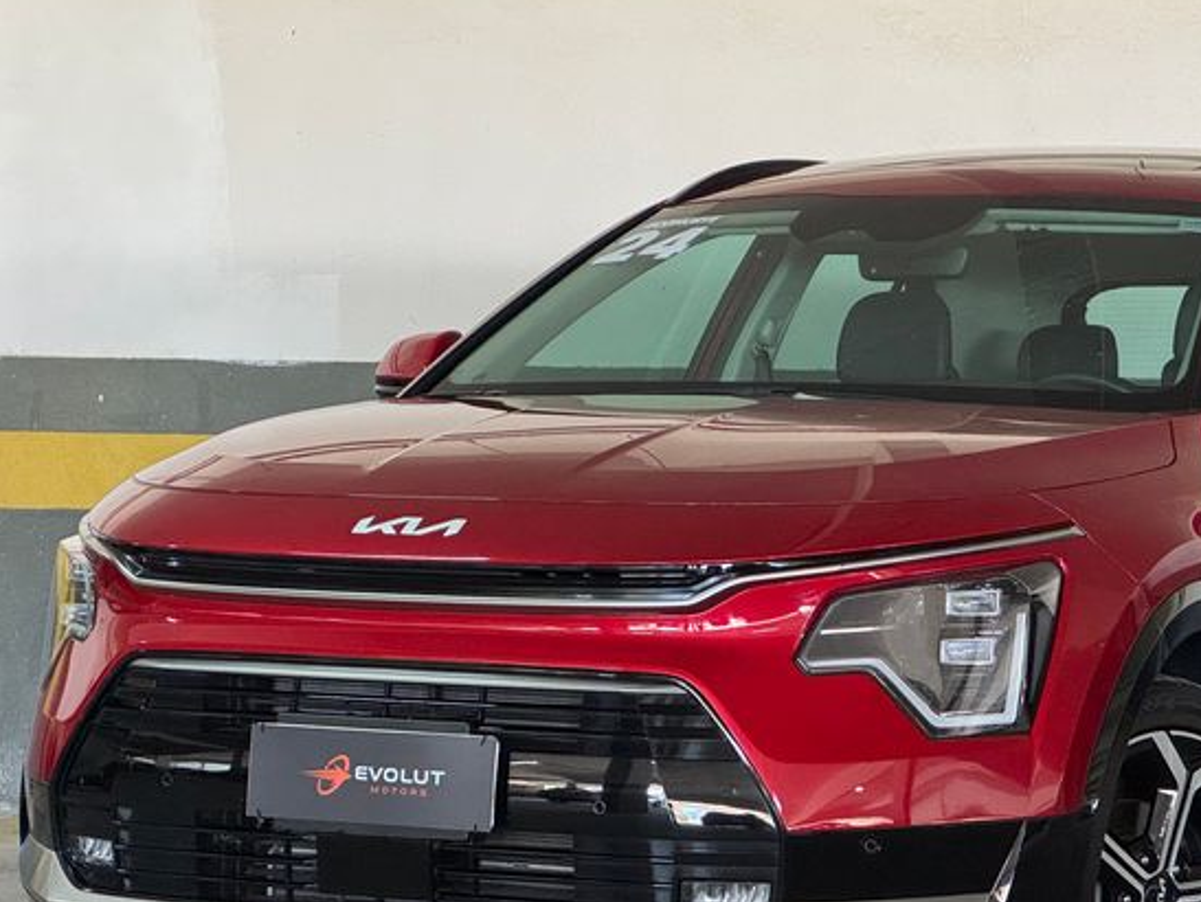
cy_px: 571
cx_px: 852
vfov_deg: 13.0
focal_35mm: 114
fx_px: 3958
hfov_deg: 17.2
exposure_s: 1/60
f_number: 2.8
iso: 400
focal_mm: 9
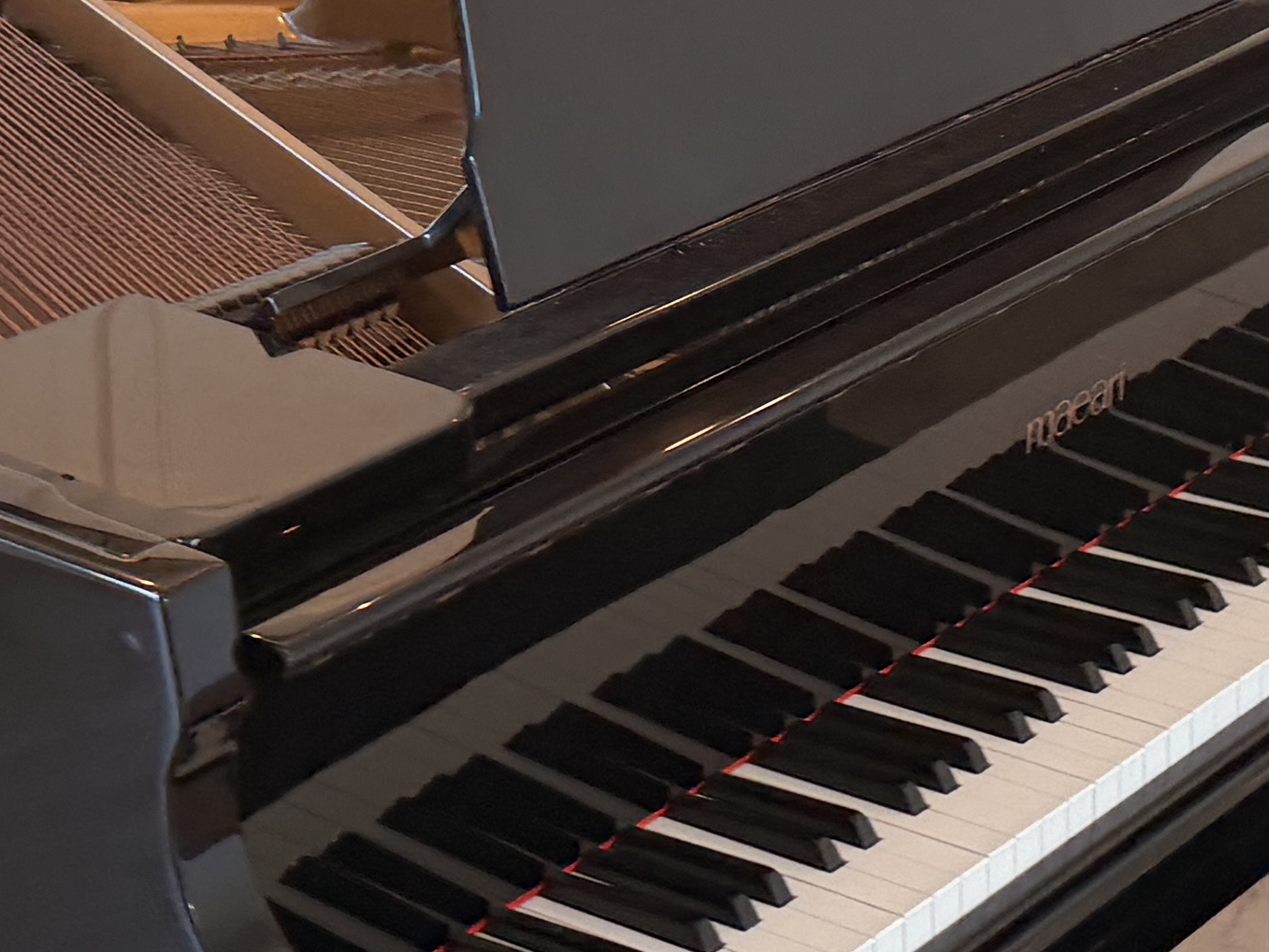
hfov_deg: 19.4
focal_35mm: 101
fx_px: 3703
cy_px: 328
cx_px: 683
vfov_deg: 14.6
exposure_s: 1/120
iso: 200
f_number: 1.78
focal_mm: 6.76
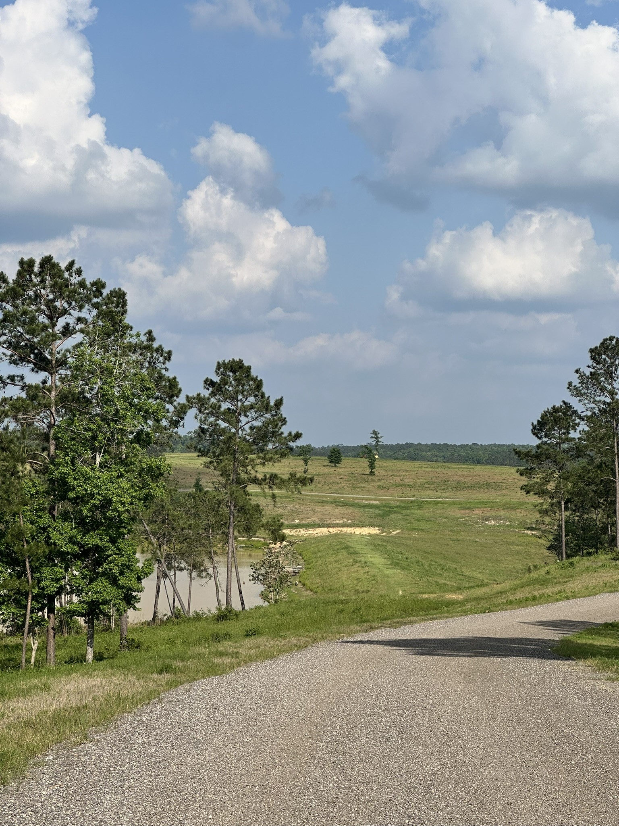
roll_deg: -1.3
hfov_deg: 19.1
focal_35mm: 77
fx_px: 1836
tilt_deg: +2.9
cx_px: 310
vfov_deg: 25.3
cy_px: 413
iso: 32
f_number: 2.8
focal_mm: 9
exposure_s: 1/1179
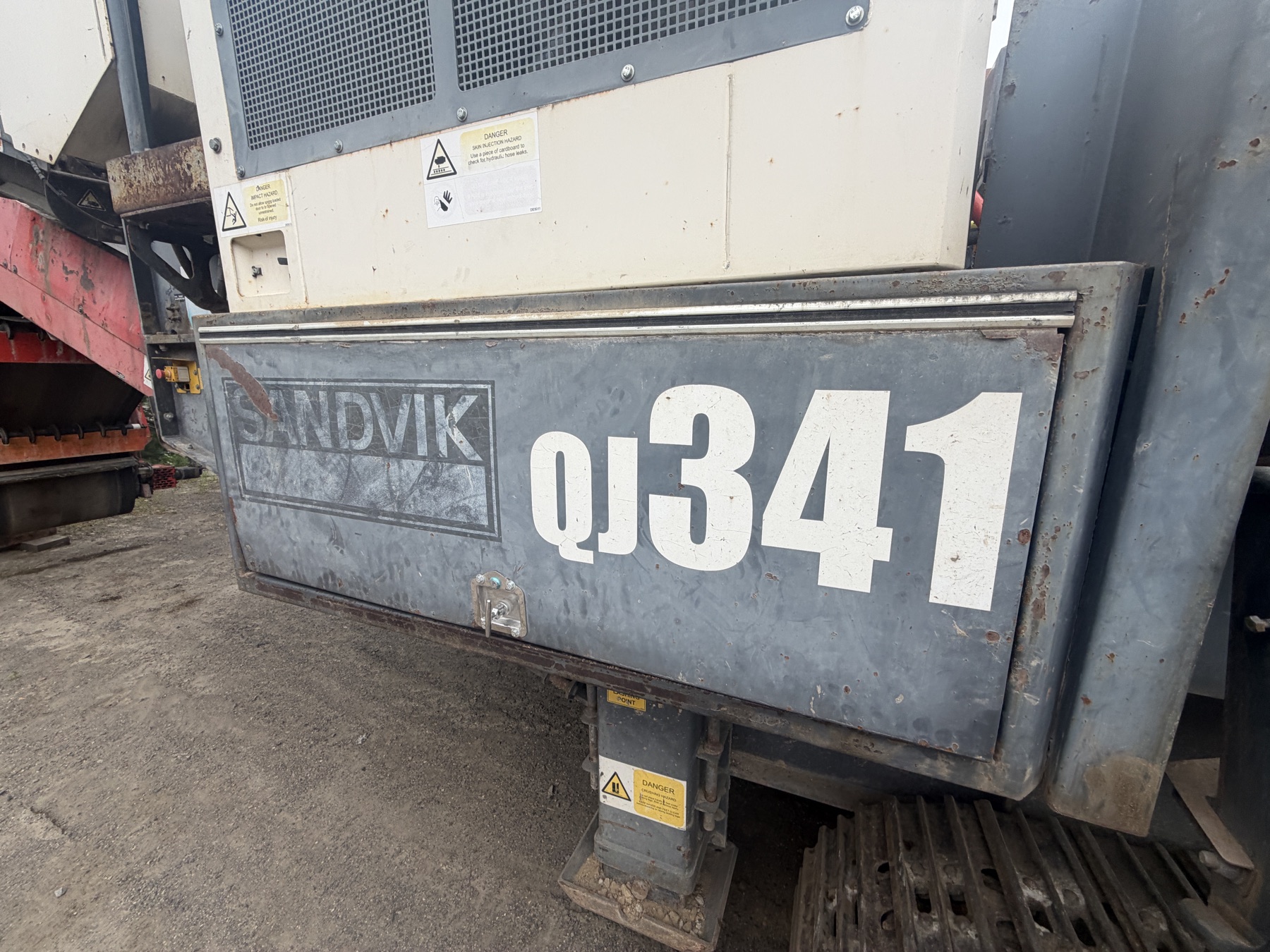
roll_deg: -0.3
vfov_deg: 85.7
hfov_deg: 102.1
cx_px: 635
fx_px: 514
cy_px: 476
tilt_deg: -9.6
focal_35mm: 14
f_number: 2.2
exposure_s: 1/163
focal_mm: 2.22
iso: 40
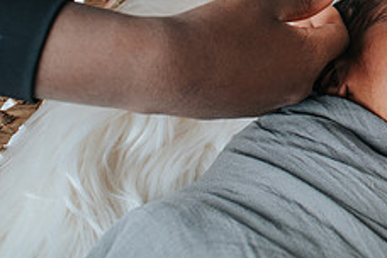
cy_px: -54
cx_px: 477
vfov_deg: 14.8
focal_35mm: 89
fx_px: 957
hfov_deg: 21.1
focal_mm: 35
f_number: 3.2
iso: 360
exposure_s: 1/250
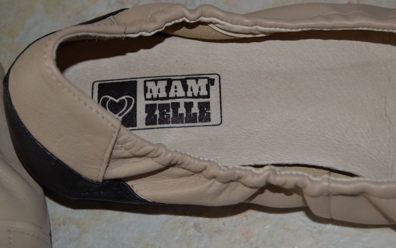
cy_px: 125
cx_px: 198
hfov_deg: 24.5
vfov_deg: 15.5
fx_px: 912
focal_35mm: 85
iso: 400
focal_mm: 55
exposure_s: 1/60
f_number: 5.6
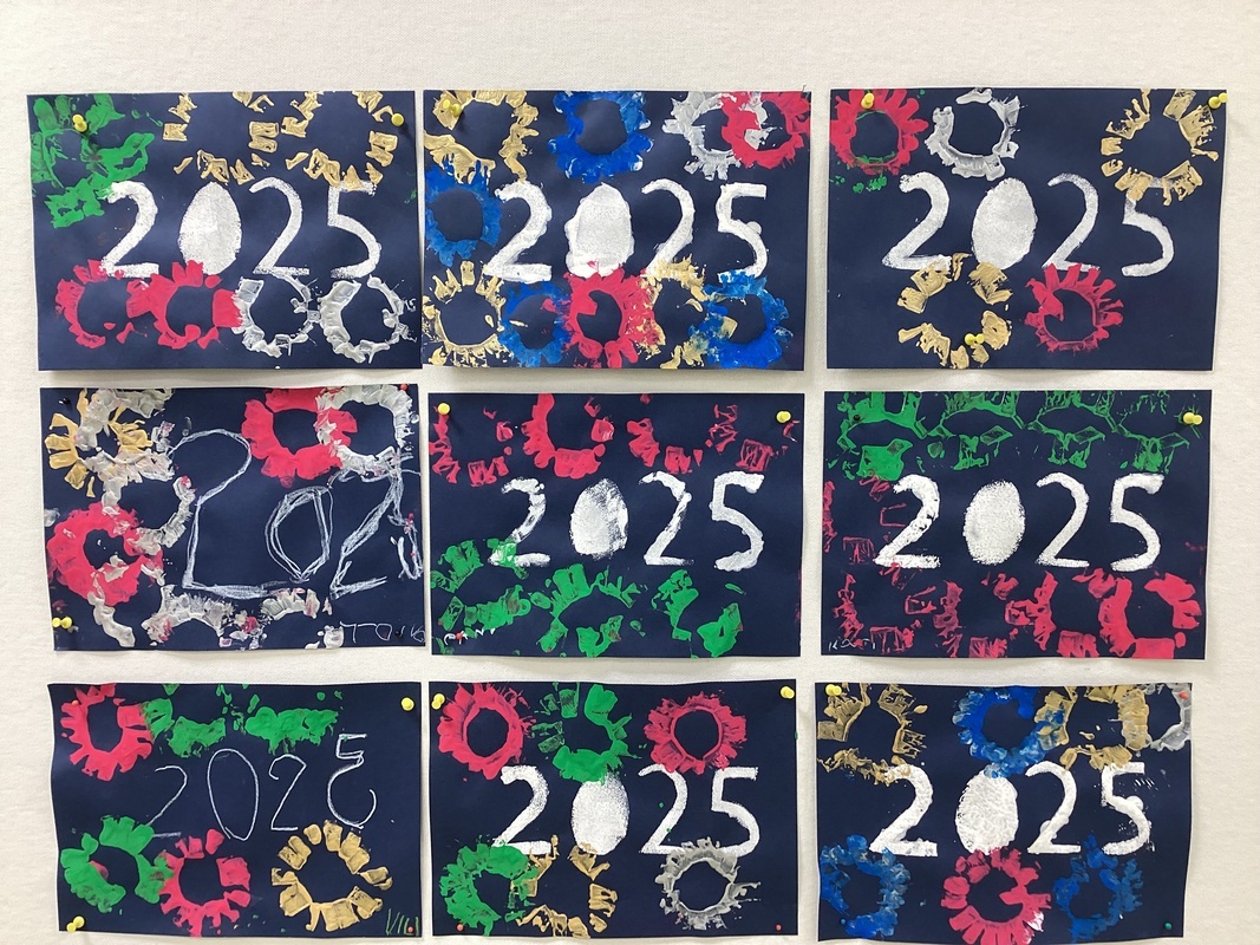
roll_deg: +0.5
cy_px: 472
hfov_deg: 58.4
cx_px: 630
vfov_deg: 45.4
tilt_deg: -6.9
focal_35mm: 31
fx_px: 1128
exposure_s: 1/50
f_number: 2.4
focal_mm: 3.3
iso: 80
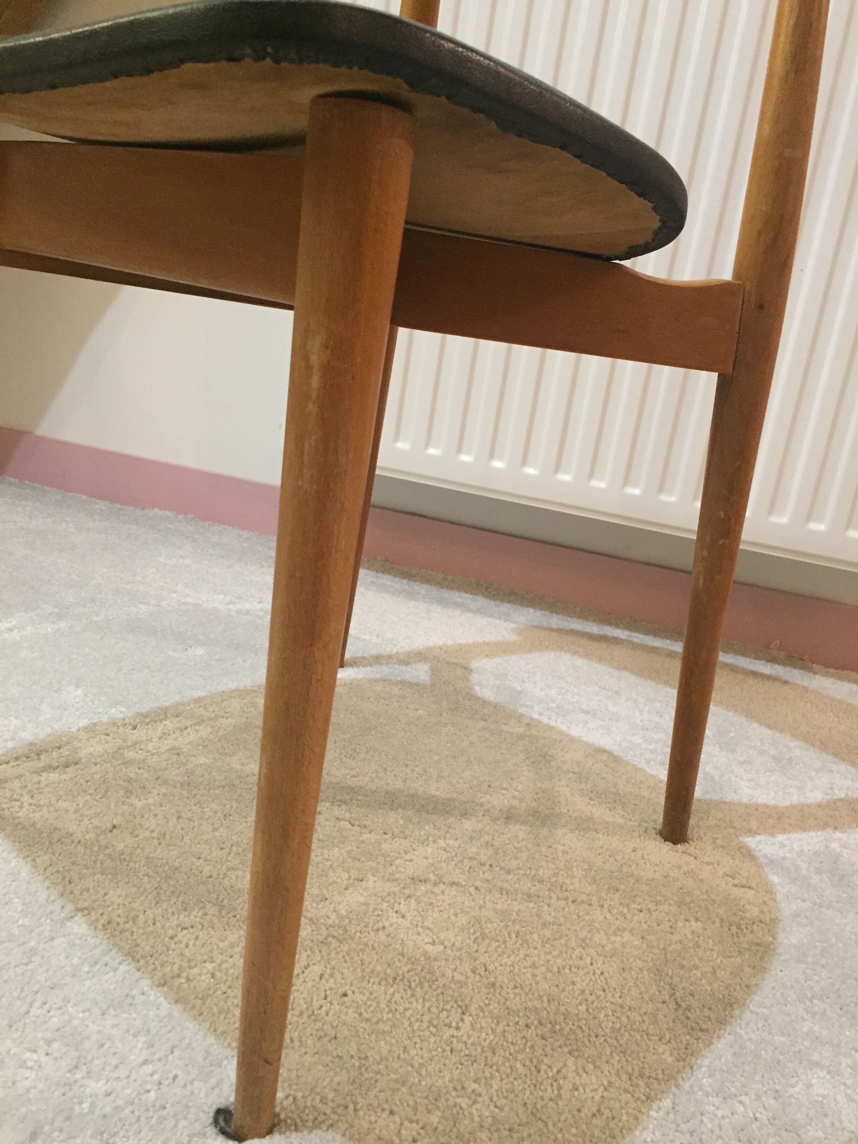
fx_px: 958
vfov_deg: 61.7
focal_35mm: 29
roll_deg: -7.8
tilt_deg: -15.1
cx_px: 429
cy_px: 572
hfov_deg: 48.2
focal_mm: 4.15
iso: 250
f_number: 2.2
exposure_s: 1/20
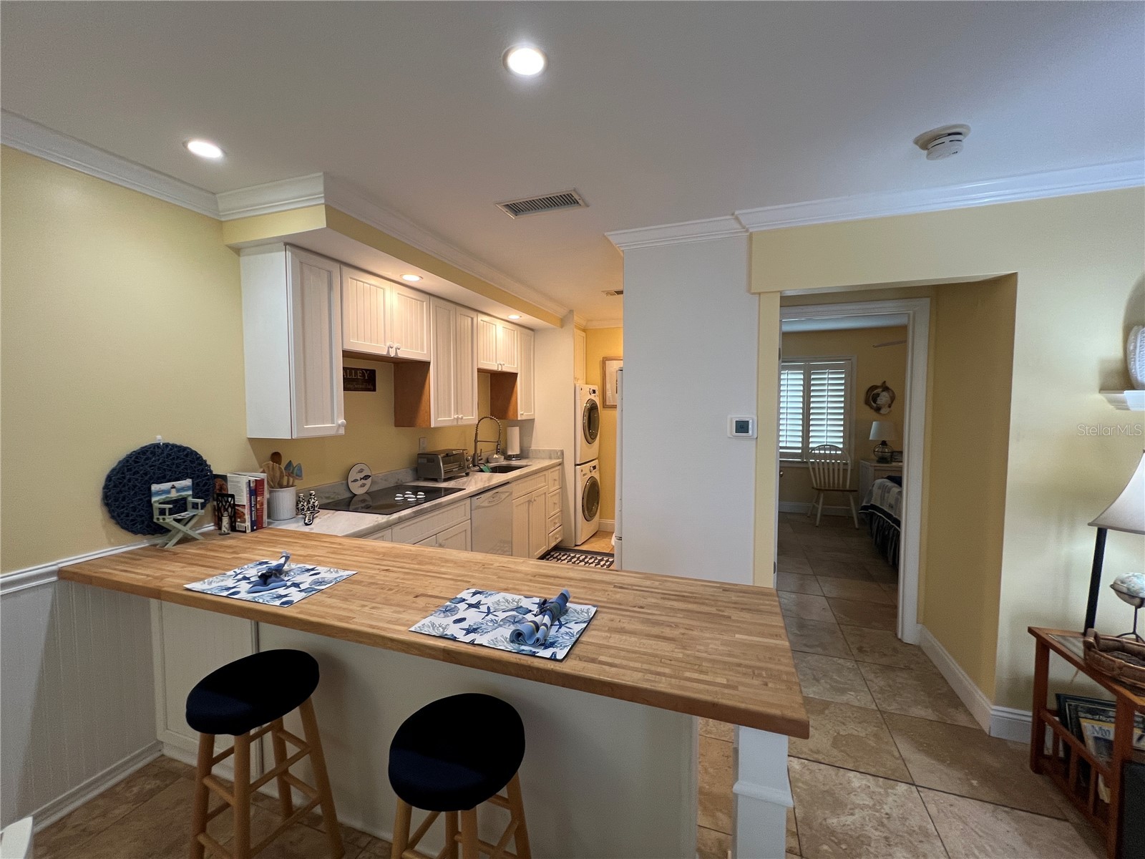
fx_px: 430
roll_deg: -0.4
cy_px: 430
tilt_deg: -4.2
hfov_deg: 106.2
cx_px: 572
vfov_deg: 89.9
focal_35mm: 13
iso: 125
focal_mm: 1.57
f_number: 1.8
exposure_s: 1/60
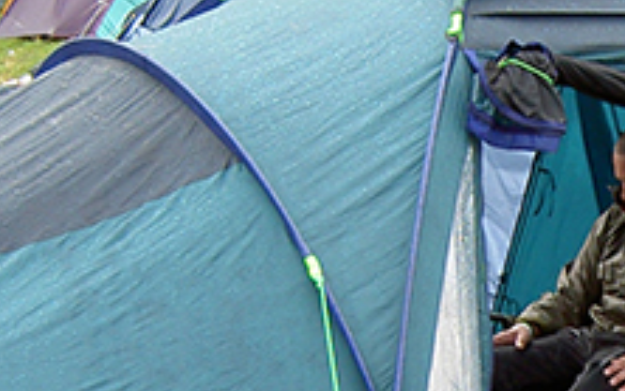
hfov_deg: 15.6
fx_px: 2215
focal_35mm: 130
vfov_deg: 10.0
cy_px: 360
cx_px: 678
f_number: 2.8
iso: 50
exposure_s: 1/200
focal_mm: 5.6
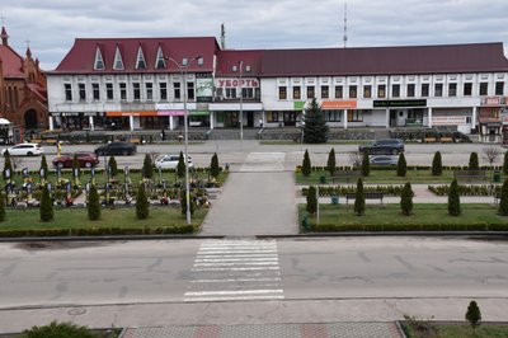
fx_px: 677
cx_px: 254
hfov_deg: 41.1
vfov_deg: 28.0
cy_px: 169
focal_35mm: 48
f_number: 9
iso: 200
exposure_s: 1/320
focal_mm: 32
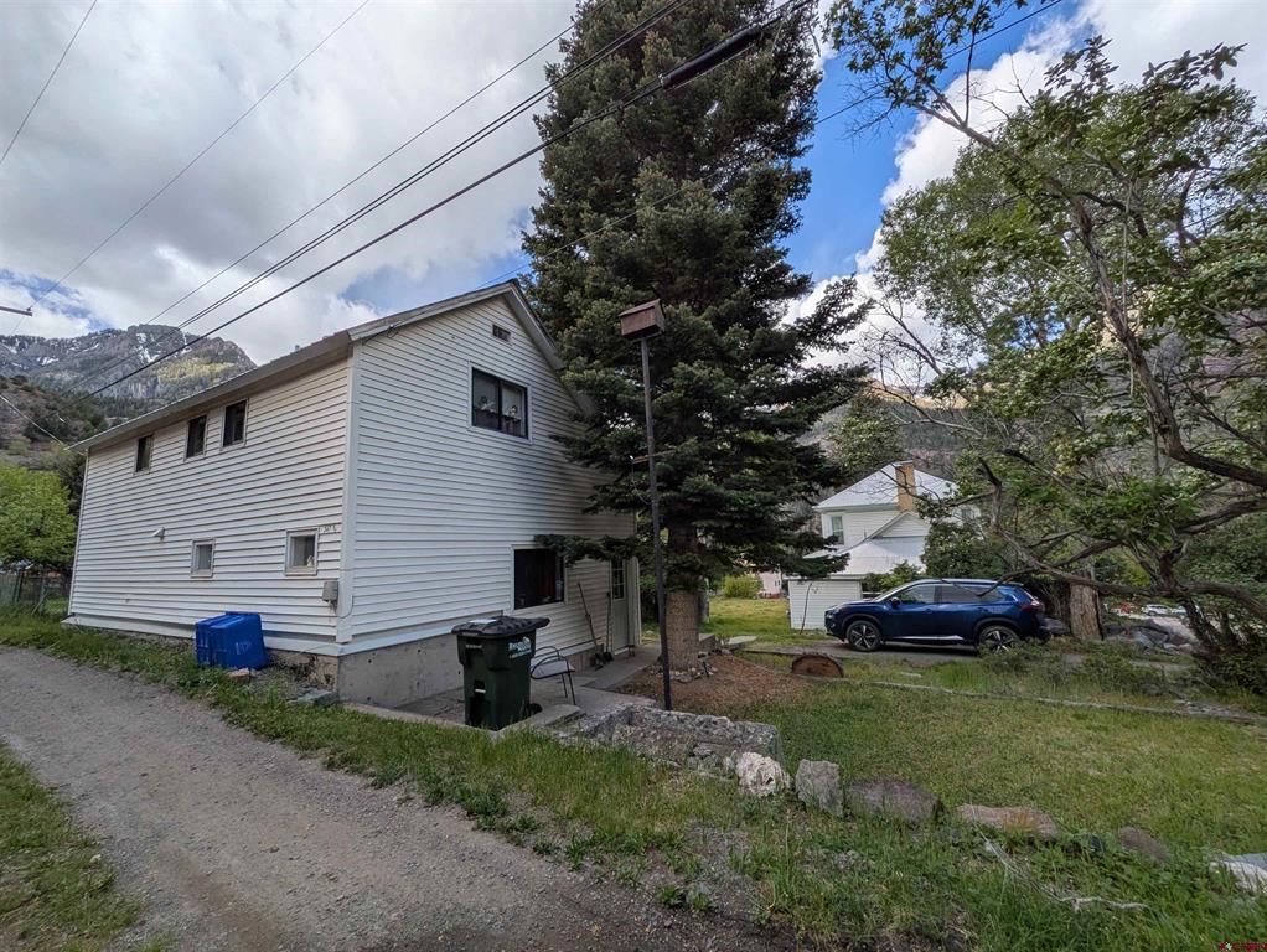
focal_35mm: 14
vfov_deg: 85.7
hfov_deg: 102.0
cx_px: 634
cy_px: 476
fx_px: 513
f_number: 2.2
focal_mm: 1.83
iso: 47
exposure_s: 1/1504
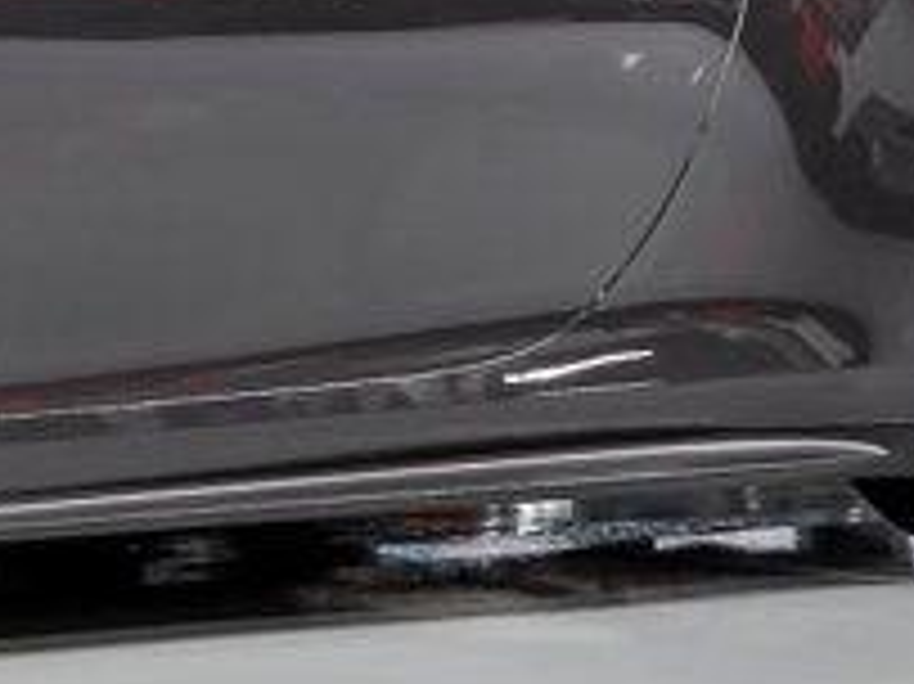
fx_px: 6412
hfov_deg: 8.0
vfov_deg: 6.1
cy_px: -106
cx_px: -459
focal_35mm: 243
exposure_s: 1/60
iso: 800
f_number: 4
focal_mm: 50
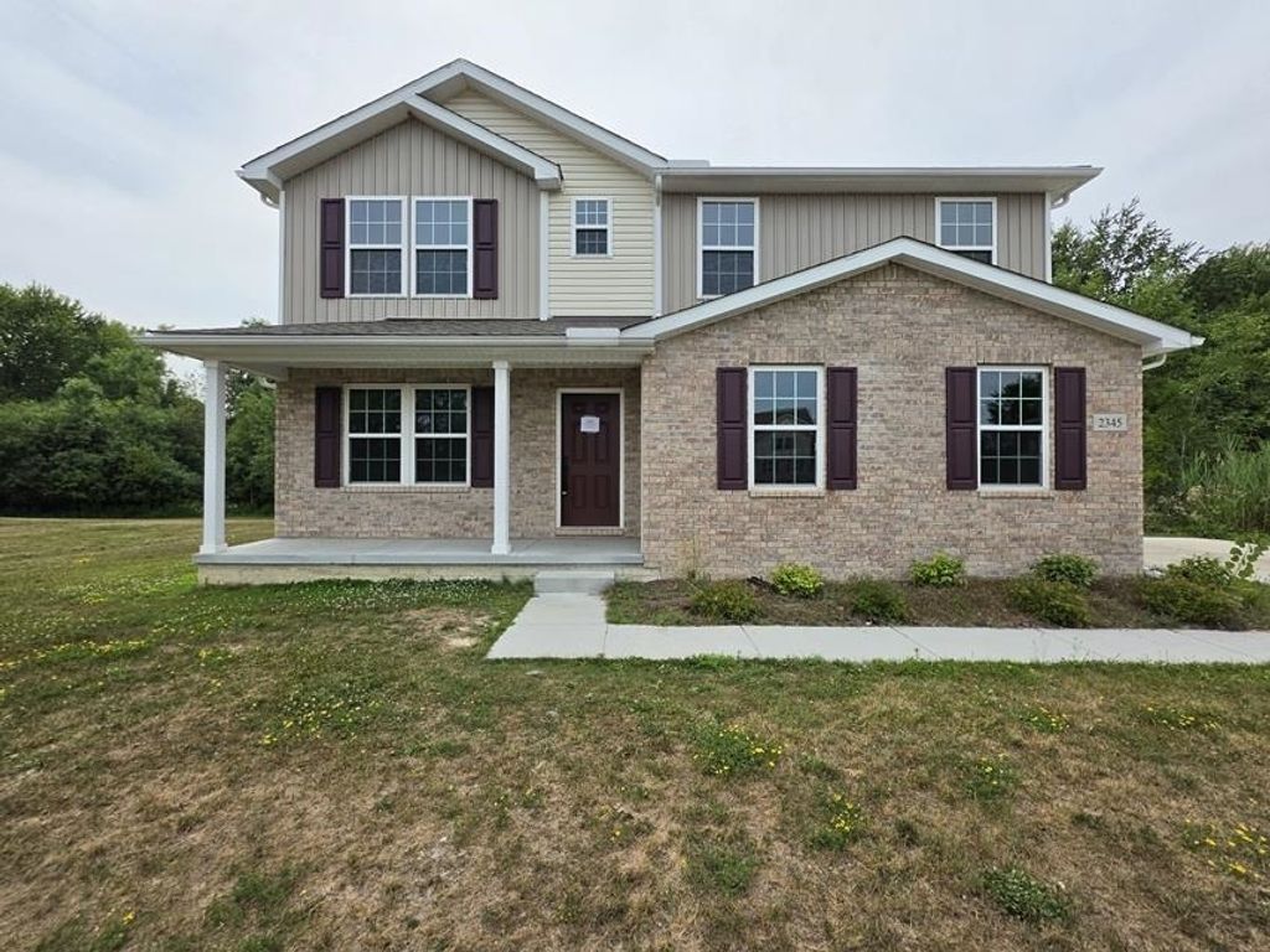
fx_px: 477
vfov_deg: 89.9
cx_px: 635
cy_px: 476
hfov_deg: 106.2
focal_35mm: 13
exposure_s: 1/2210
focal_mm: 2.2
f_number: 1.9
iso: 32
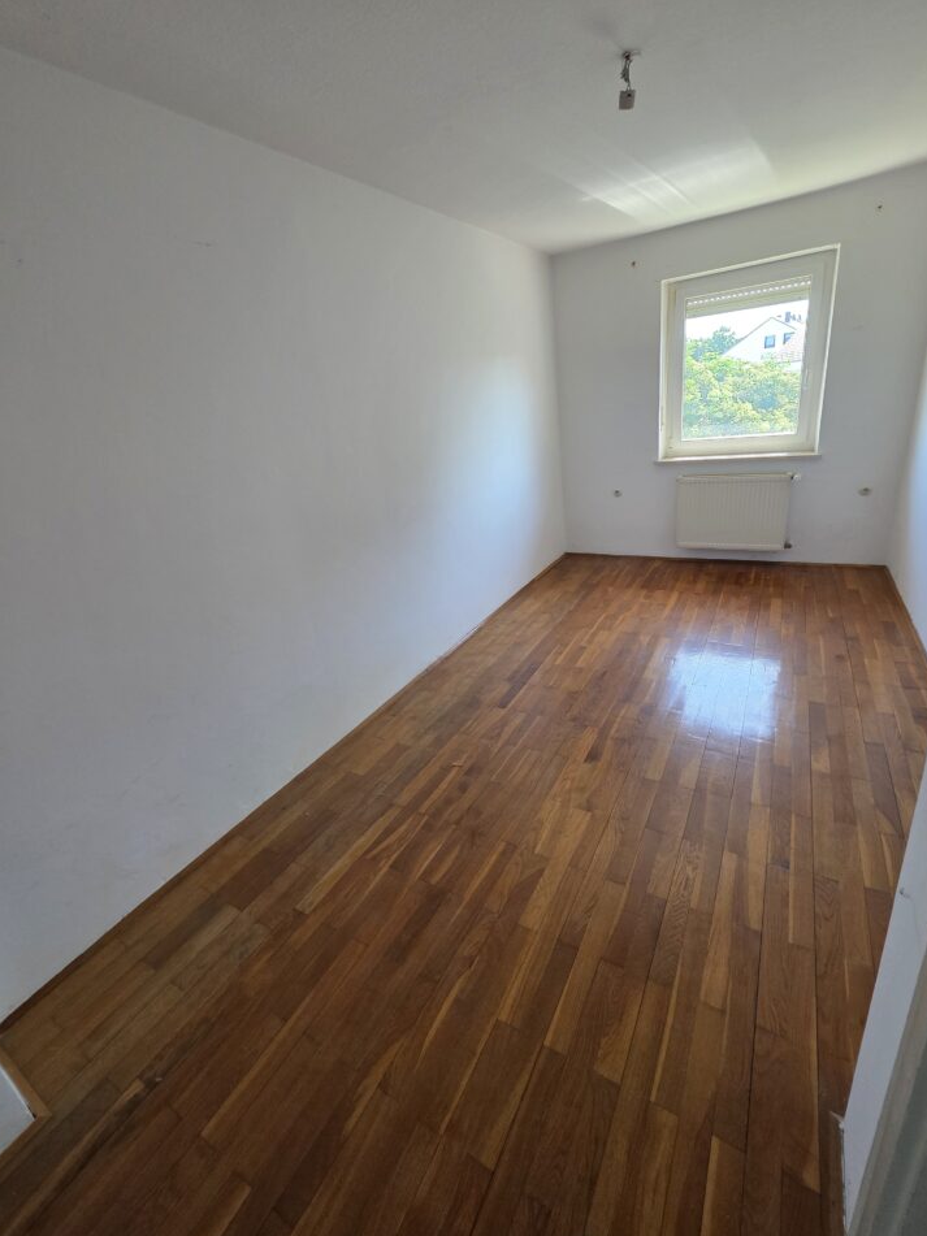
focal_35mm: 14
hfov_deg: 85.7
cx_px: 458
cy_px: 602
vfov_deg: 102.0
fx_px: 500
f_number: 1.9
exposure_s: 1/100
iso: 100
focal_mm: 2.2
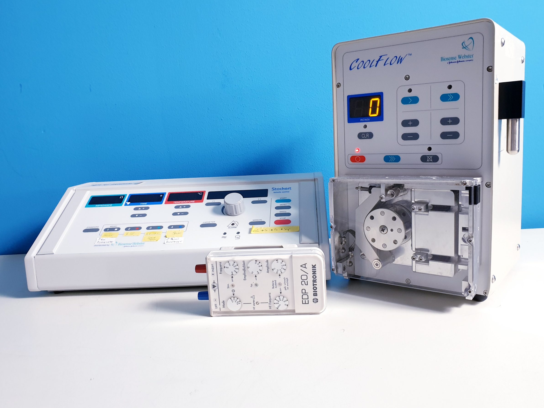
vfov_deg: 49.7
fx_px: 440
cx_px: 289
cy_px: 191
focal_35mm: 28
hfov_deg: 63.4
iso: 160
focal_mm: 4.3
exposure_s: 1/50
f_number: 2.4
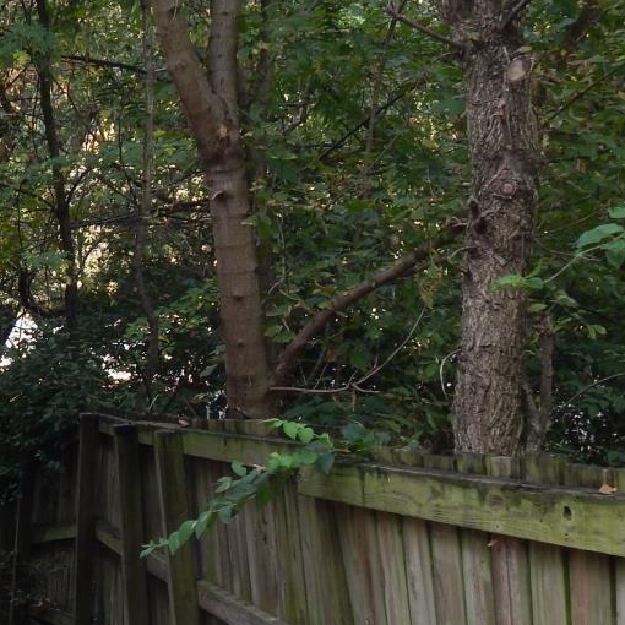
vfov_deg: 18.9
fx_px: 1859
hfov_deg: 18.6
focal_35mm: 91
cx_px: 9
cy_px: 515
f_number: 3.3
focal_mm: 6.1
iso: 125
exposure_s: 1/80
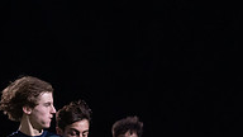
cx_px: 18
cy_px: 153
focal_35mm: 992
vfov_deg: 1.2
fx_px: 6392
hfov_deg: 2.2
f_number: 2.8
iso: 2500
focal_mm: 200
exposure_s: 1/1000
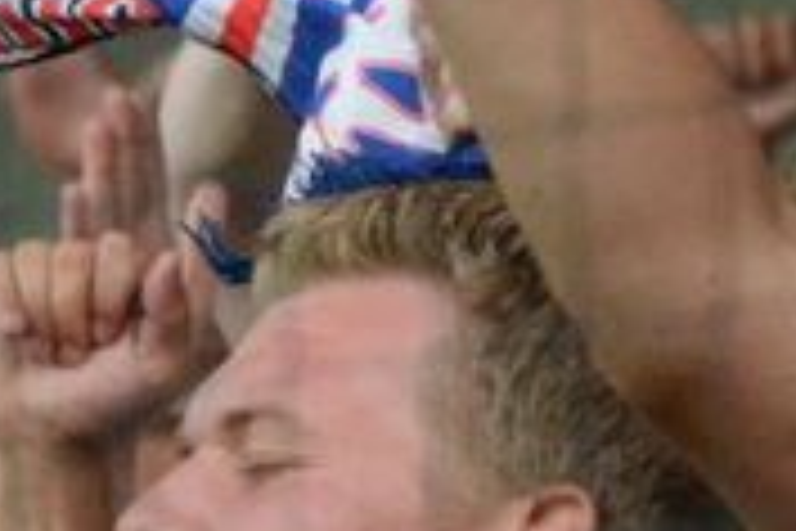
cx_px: -477
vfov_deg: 2.5
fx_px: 11939
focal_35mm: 540
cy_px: 500
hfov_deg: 3.8
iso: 5000
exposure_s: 1/800
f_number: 6.3
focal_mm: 112
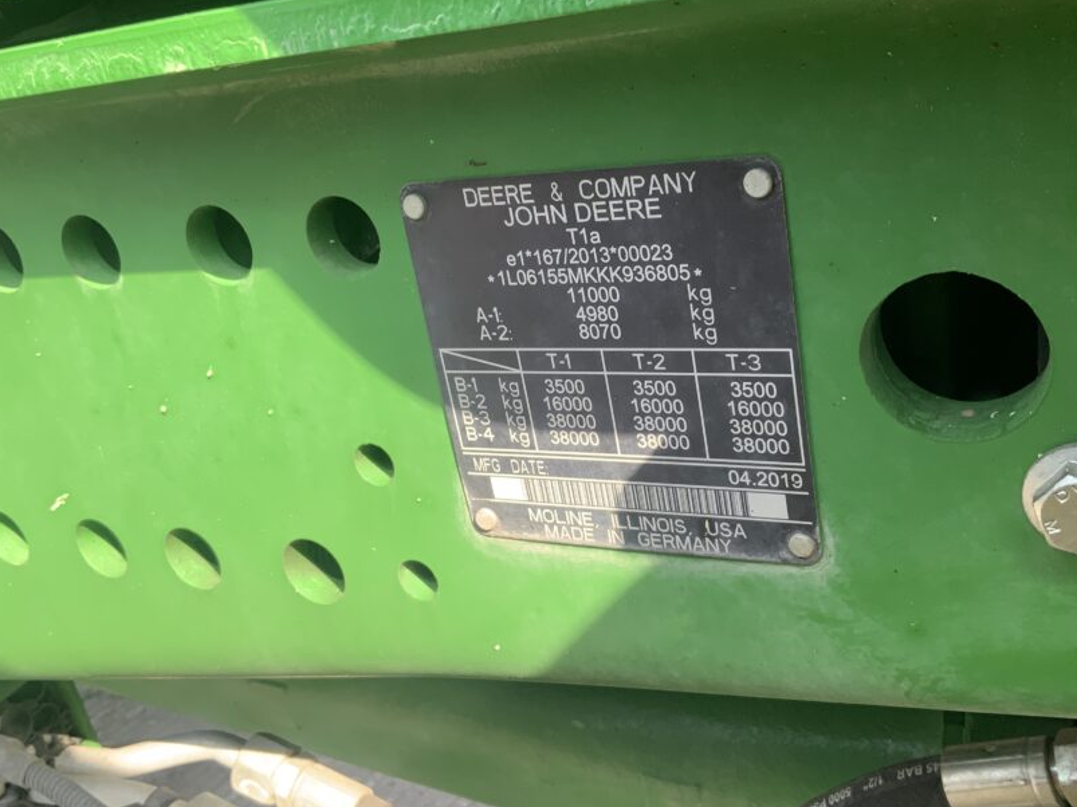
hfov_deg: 50.1
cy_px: 379
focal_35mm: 37
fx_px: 1151
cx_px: 571
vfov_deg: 38.6
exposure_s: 1/165
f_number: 1.8
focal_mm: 3
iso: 16
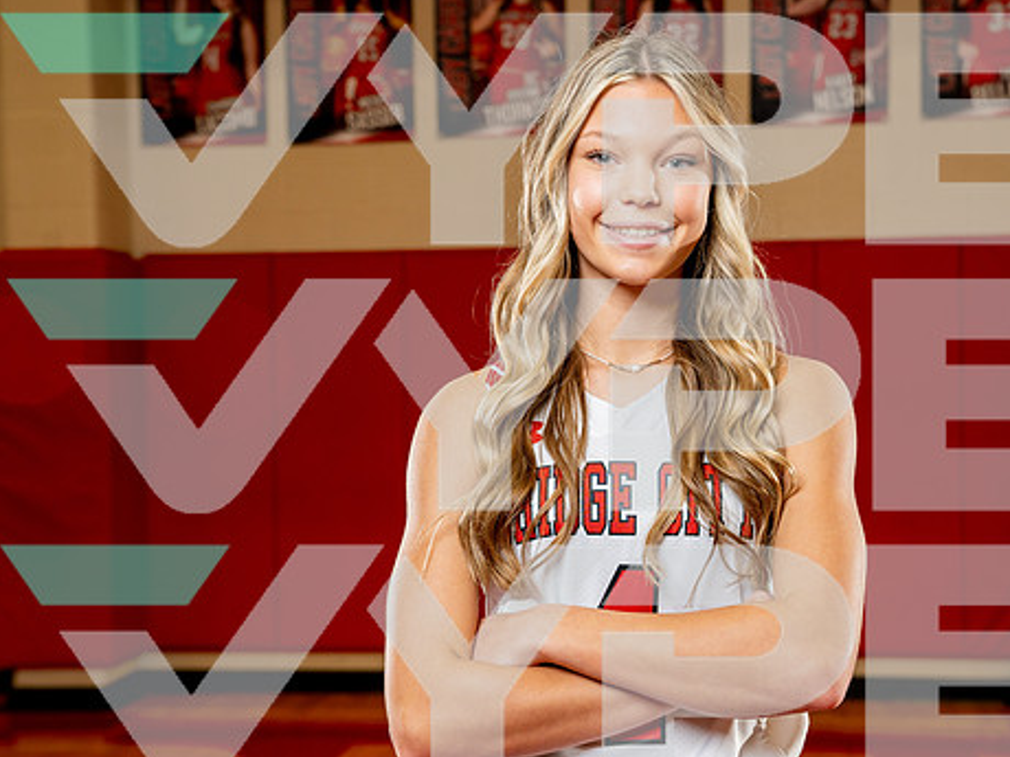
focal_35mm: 57
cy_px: 396
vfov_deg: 25.7
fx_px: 1663
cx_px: 566
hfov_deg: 33.7
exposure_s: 1/250
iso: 500
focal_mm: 47
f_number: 4.5
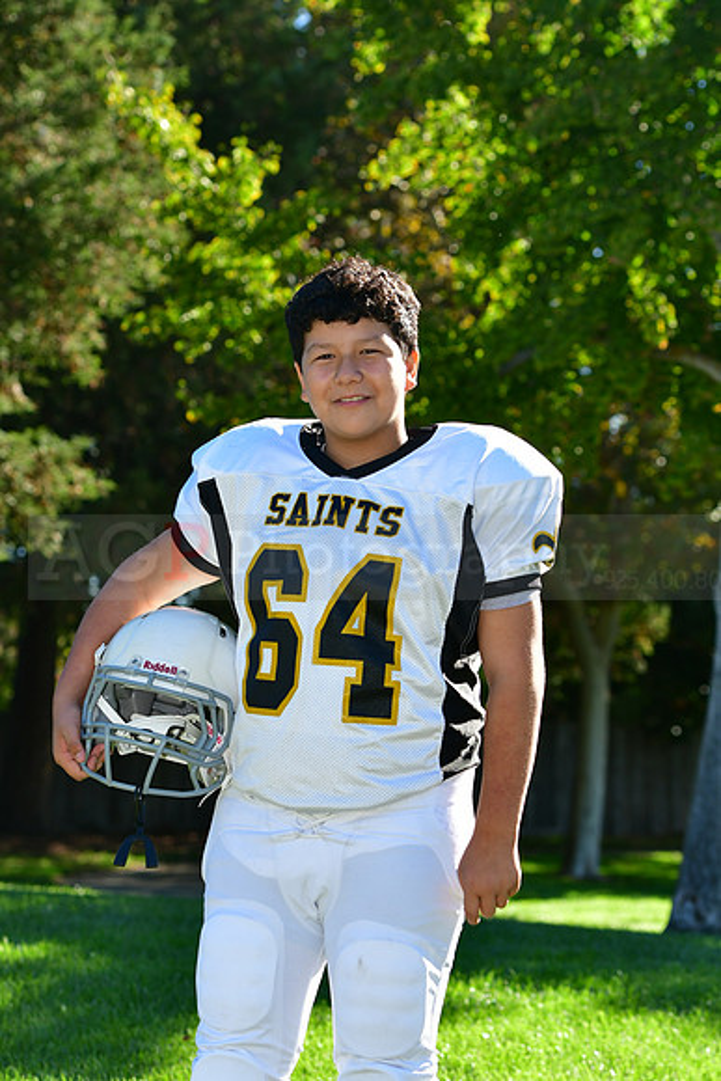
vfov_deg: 17.5
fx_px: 3513
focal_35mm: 117
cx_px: 360
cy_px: 540
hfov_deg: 11.7
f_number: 4.5
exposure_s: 1/1000
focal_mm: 78
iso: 400
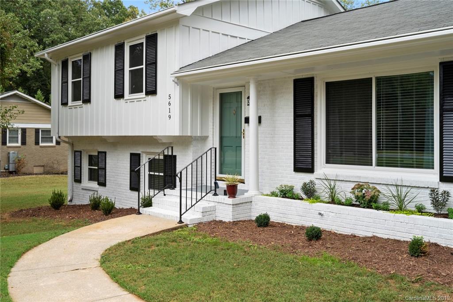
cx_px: 226
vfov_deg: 37.8
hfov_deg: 54.5
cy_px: 151
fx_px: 440
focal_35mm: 35
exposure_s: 1/125
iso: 100
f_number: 6.7
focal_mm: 35
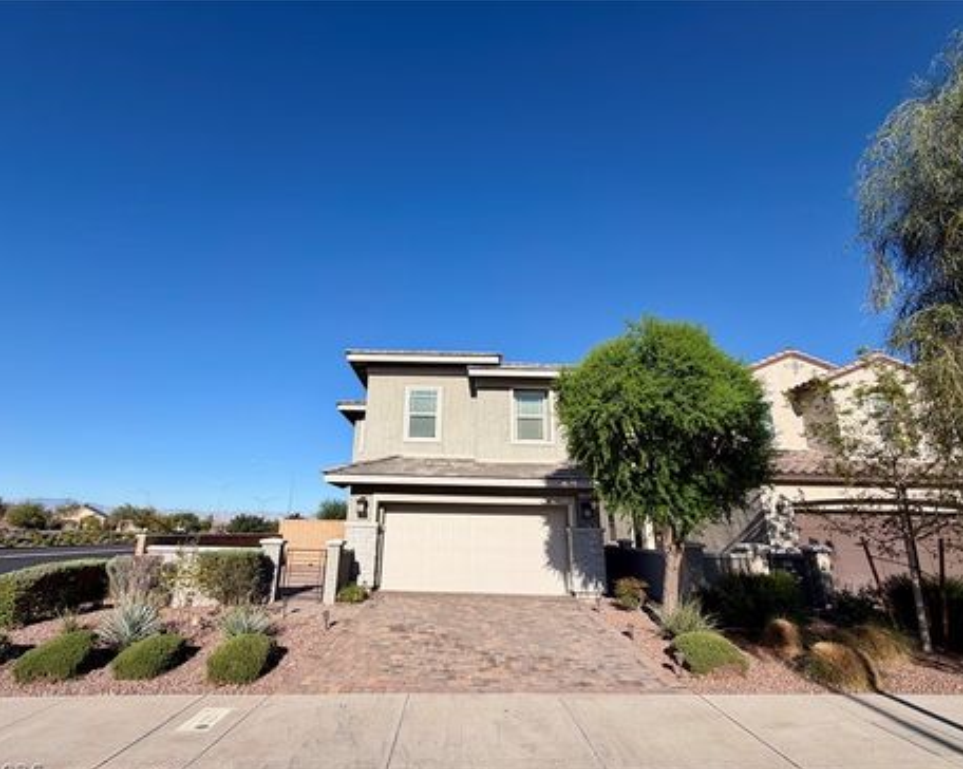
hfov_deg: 96.8
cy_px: 394
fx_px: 427
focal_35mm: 15
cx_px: 458
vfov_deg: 83.9
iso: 20
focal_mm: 2.22
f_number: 2.2
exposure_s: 1/1050
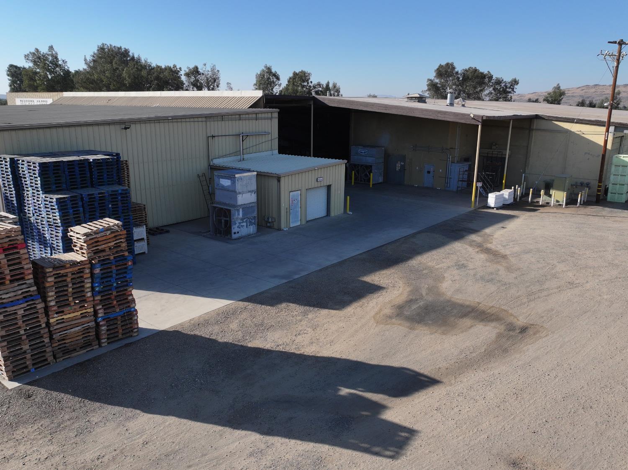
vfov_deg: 56.8
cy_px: 235
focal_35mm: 24
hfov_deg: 71.6
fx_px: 435
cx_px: 314
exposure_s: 1/1600
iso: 110
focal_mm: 12.29
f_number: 2.8
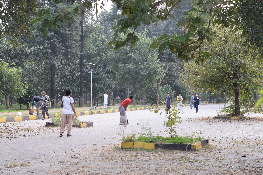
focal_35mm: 75
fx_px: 548
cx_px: 132
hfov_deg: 27.0
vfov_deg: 18.2
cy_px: 88
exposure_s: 1/125
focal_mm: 50
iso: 800
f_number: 5.6
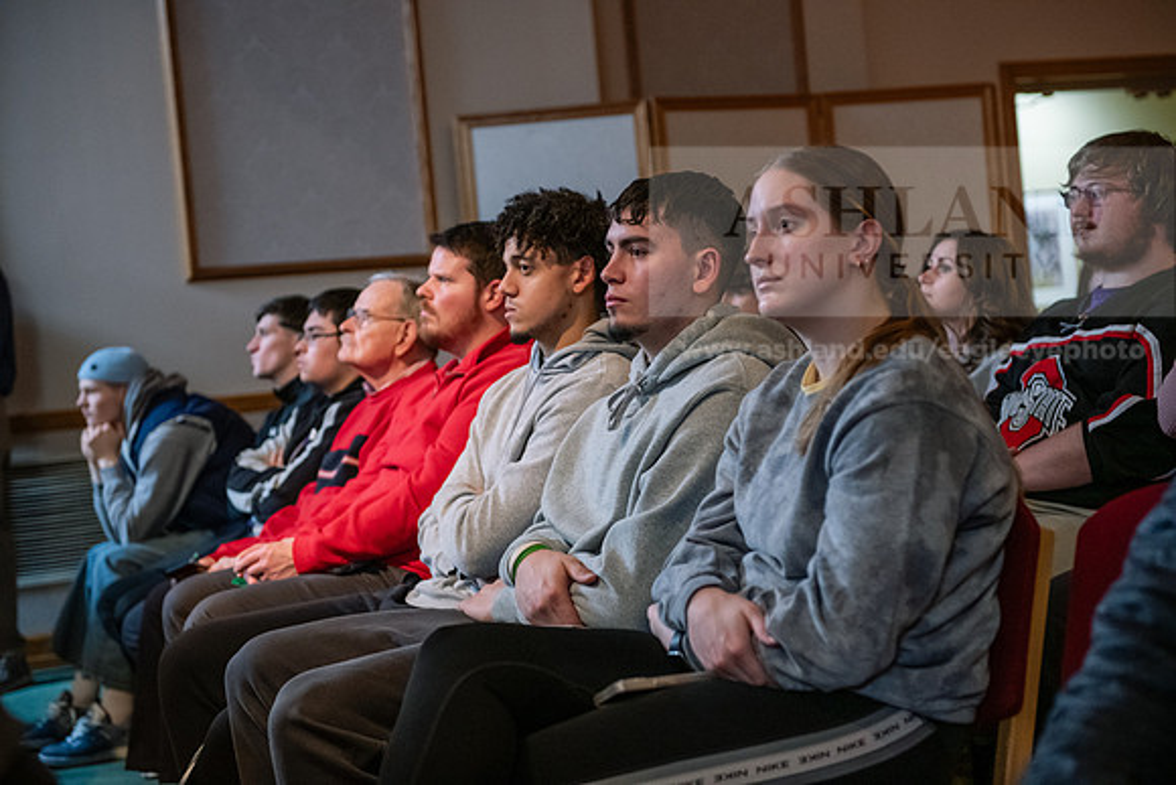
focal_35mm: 60
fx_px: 1960
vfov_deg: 22.6
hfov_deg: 33.4
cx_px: 588
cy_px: 392
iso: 3200
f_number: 3.2
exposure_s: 1/160
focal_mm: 60
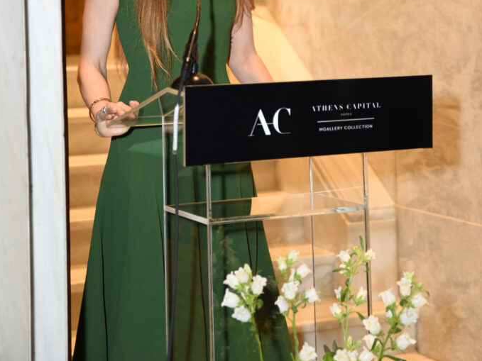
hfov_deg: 21.8
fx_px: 1253
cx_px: 240
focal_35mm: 90
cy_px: 23
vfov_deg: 16.2
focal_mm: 62
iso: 1000
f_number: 5
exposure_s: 1/125
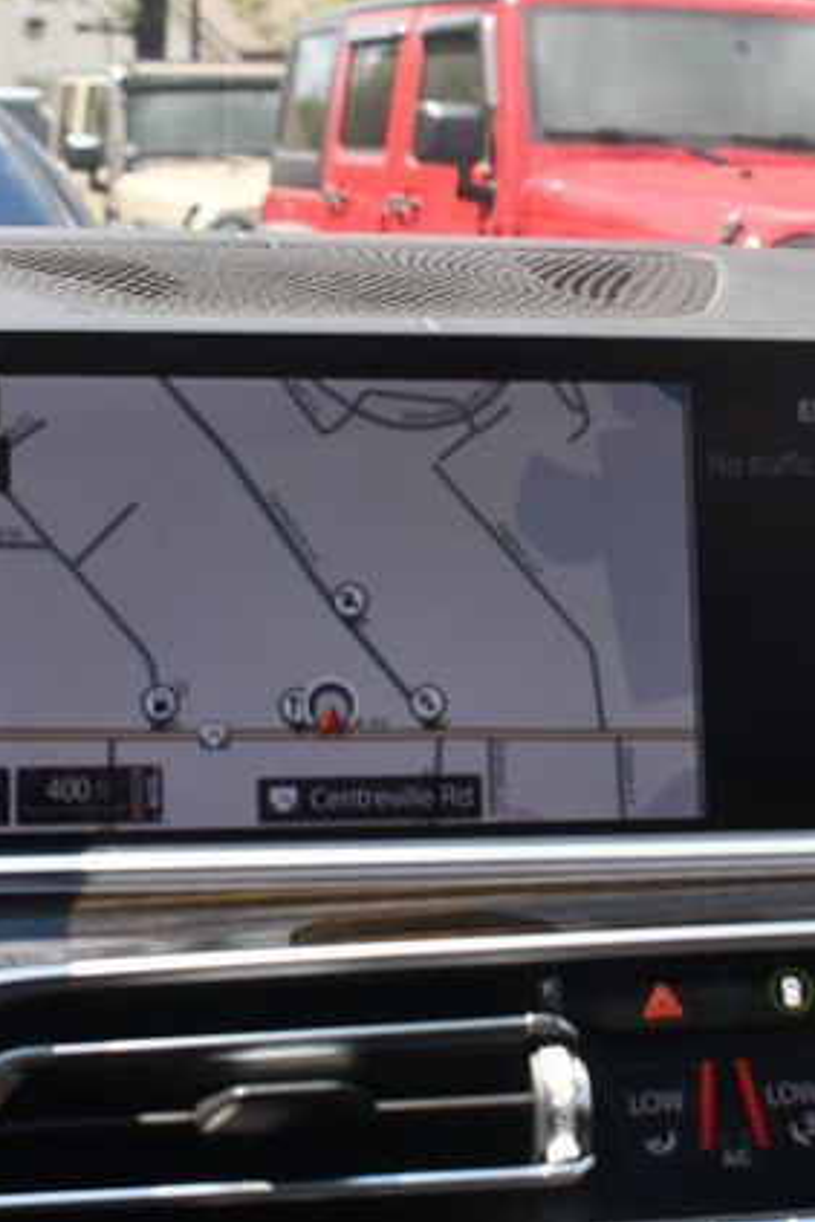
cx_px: 543
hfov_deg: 20.0
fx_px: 2309
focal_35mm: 68
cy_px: 610
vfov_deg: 29.7
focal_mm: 30
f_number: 8
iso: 200
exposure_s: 1/250
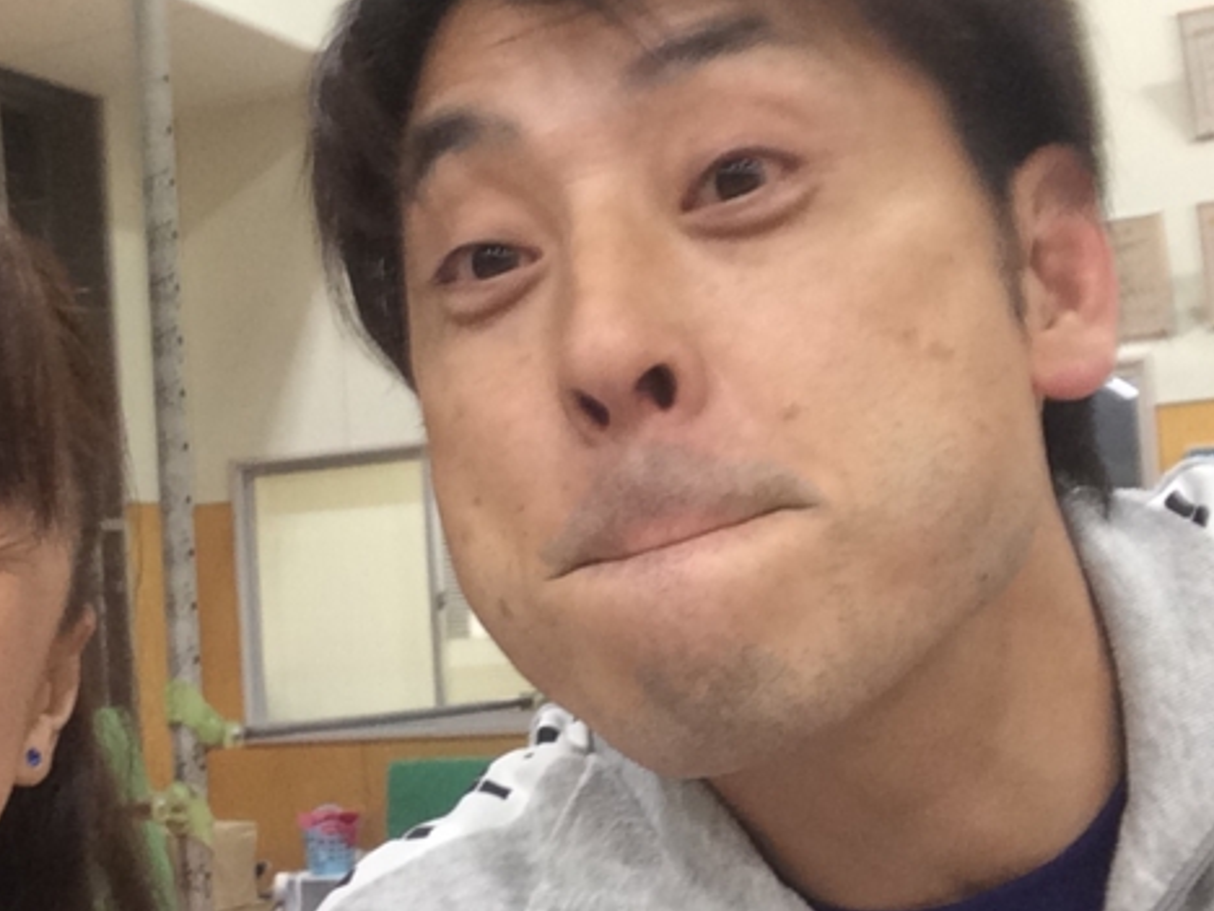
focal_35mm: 53
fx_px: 1859
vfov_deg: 27.5
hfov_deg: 36.1
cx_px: 534
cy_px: 553
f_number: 2.4
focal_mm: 2.15
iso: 125
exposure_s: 1/30
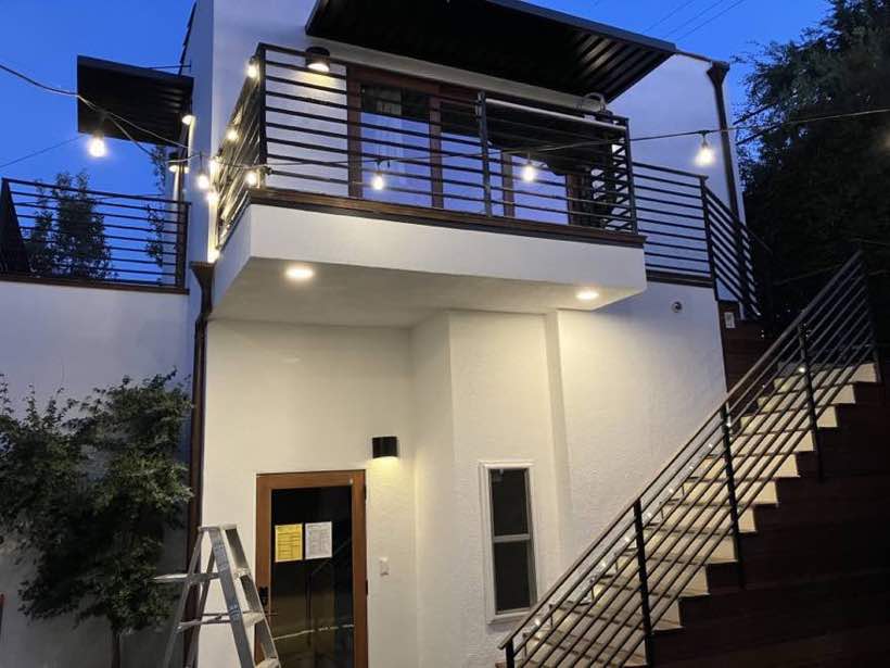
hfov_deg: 63.4
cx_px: 445
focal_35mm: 28
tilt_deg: +11.6
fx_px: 720
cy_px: 334
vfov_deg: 49.7
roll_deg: +1.8
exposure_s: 1/60
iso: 250
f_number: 1.8
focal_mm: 3.99
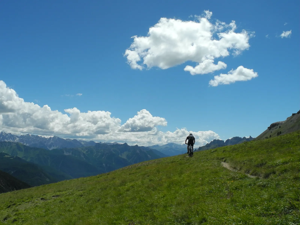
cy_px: 112
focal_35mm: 28
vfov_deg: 49.7
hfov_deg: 63.4
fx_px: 243
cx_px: 150
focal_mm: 6
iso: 100
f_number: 5.6
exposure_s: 1/1000
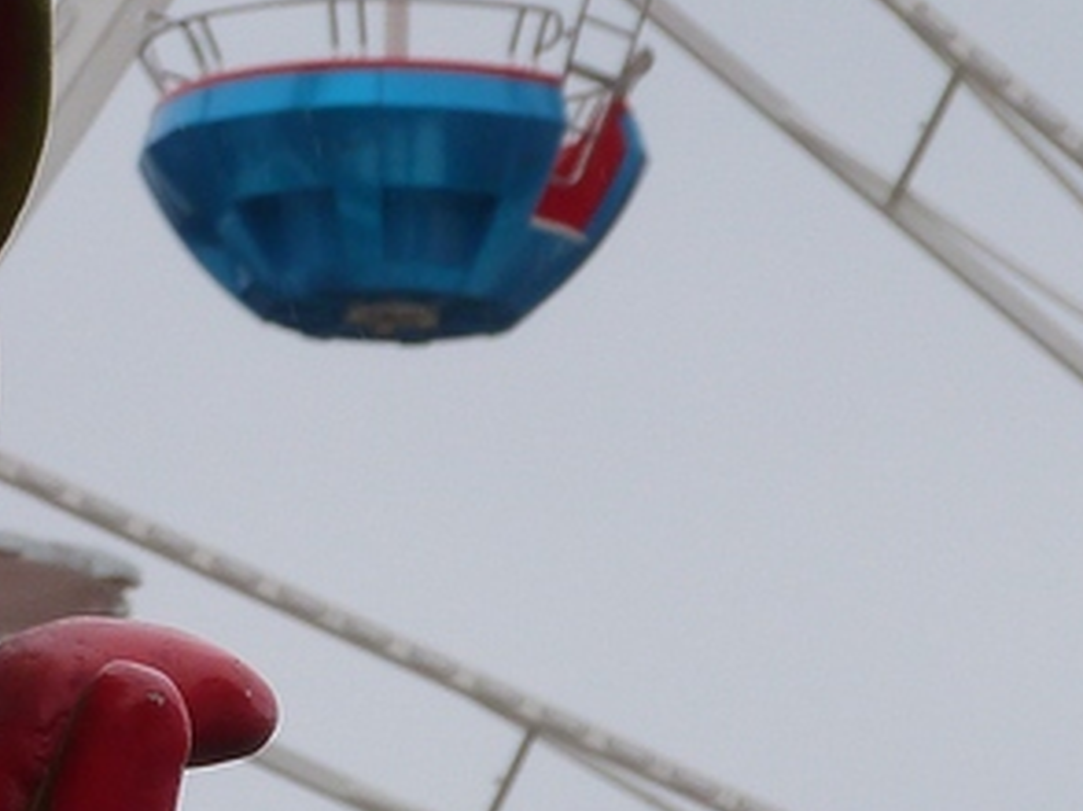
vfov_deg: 1.7
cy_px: 358
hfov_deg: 2.3
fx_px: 27541
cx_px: -41
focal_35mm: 881
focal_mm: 46.6
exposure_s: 1/400
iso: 100
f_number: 5.6
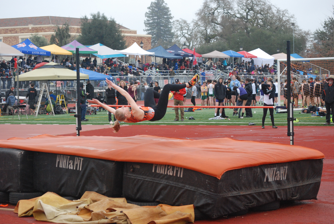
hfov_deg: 20.0
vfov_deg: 13.5
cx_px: 167
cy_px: 112
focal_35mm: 102
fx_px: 947
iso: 1000
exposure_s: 1/800
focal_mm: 68
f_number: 7.1
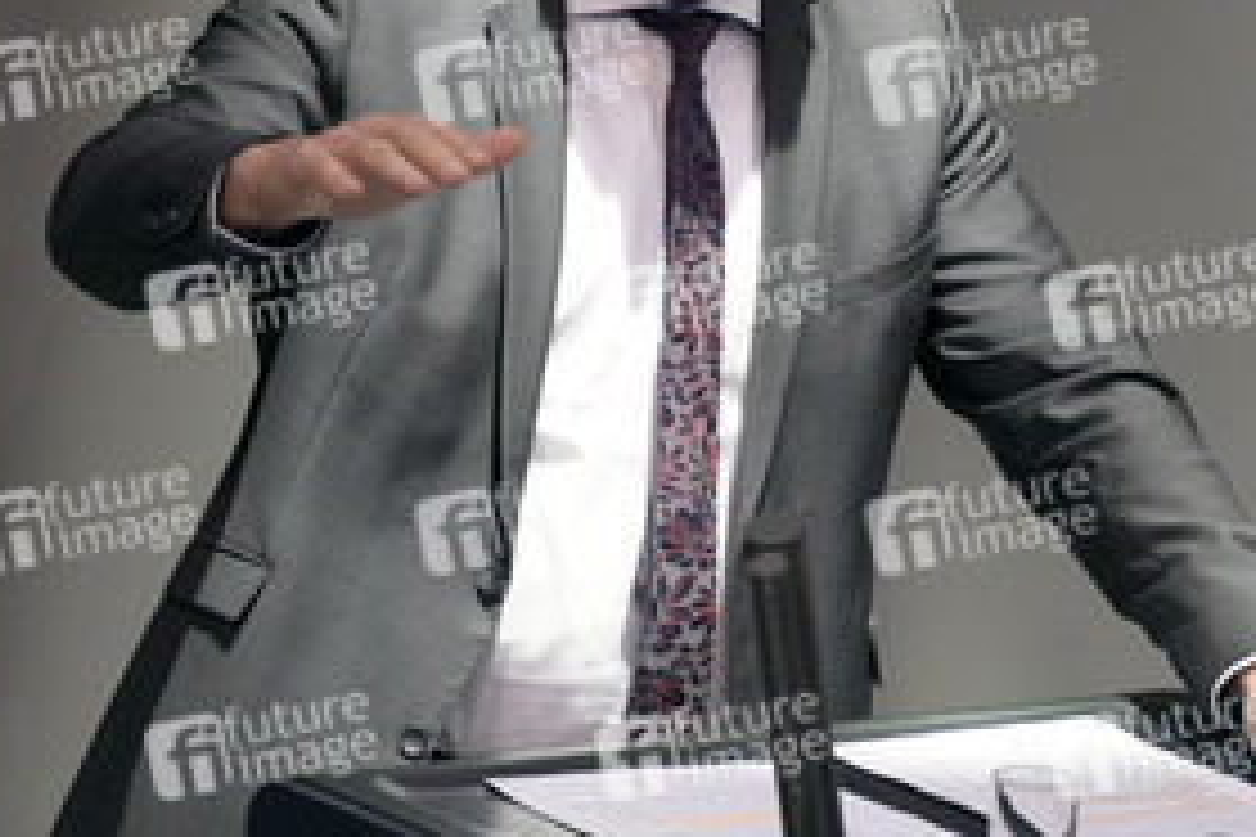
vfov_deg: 1.9
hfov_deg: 2.9
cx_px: 592
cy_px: 184
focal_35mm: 711
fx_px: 24804
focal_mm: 440
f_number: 5.6
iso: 8000
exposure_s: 1/800
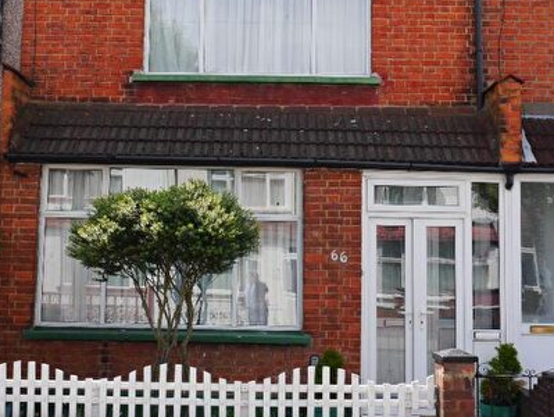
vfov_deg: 29.7
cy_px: 193
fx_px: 785
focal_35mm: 49
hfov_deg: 38.8
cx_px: 246
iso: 160
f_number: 6.3
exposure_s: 1/320
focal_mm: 14
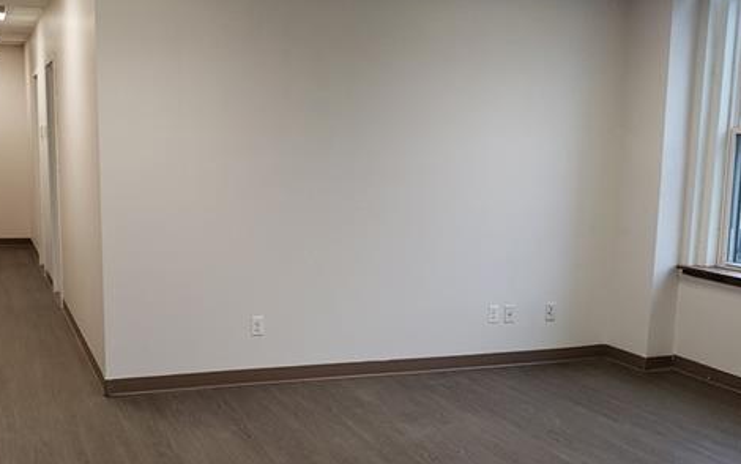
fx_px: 909
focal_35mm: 45
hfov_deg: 44.3
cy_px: 314
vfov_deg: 28.4
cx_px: 330
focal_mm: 4.3
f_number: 2.4
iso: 100
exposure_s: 1/30
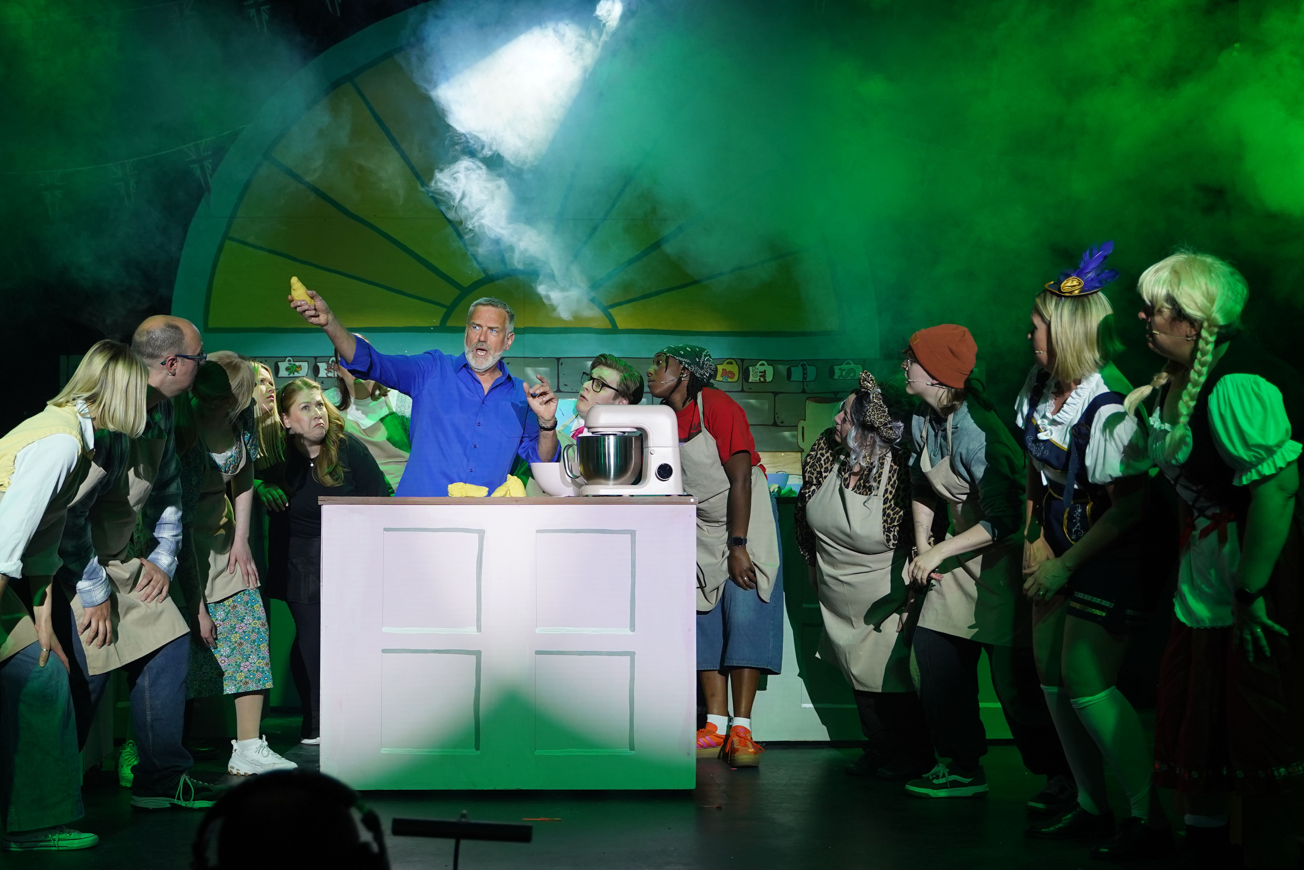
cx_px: 652
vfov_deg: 37.9
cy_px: 435
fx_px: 1268
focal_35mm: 35
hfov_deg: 54.4
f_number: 2.8
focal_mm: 35
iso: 1000
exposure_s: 1/500
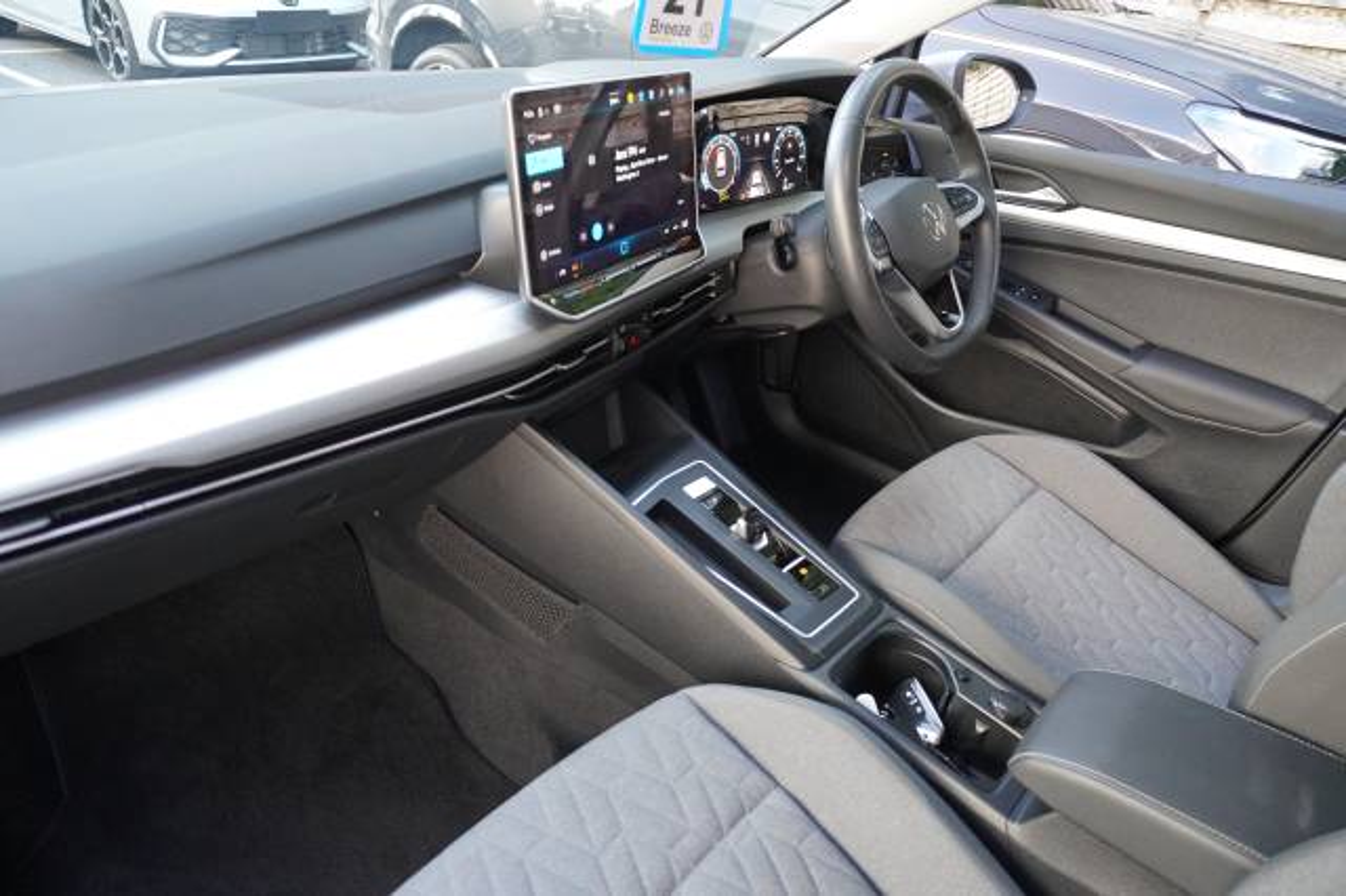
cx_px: 673
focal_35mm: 24
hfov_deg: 73.8
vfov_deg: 53.1
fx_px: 897
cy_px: 448
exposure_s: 1/160
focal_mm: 16
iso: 2500
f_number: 3.5
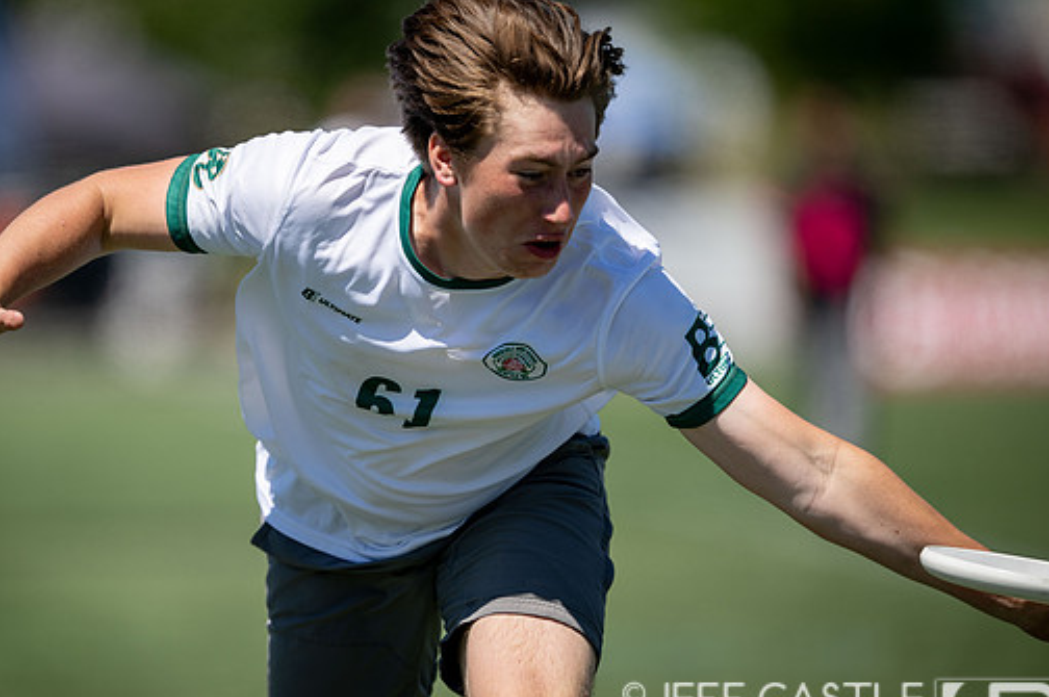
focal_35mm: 461
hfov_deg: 4.5
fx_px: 13420
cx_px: 469
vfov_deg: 3.0
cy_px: 382
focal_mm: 400
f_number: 2.8
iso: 64
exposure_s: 1/4000
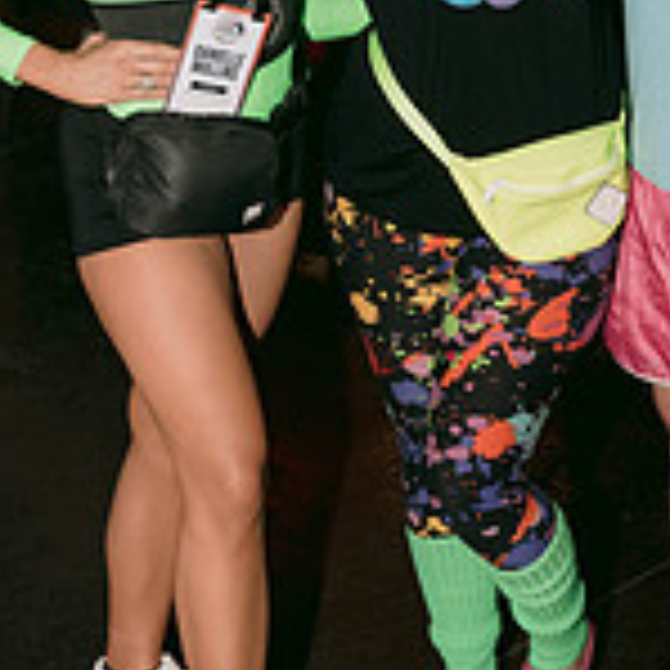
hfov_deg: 19.2
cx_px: 436
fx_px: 1971
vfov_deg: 19.2
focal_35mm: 90
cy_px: 162
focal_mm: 35
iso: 1600
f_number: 2.8
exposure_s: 1/160
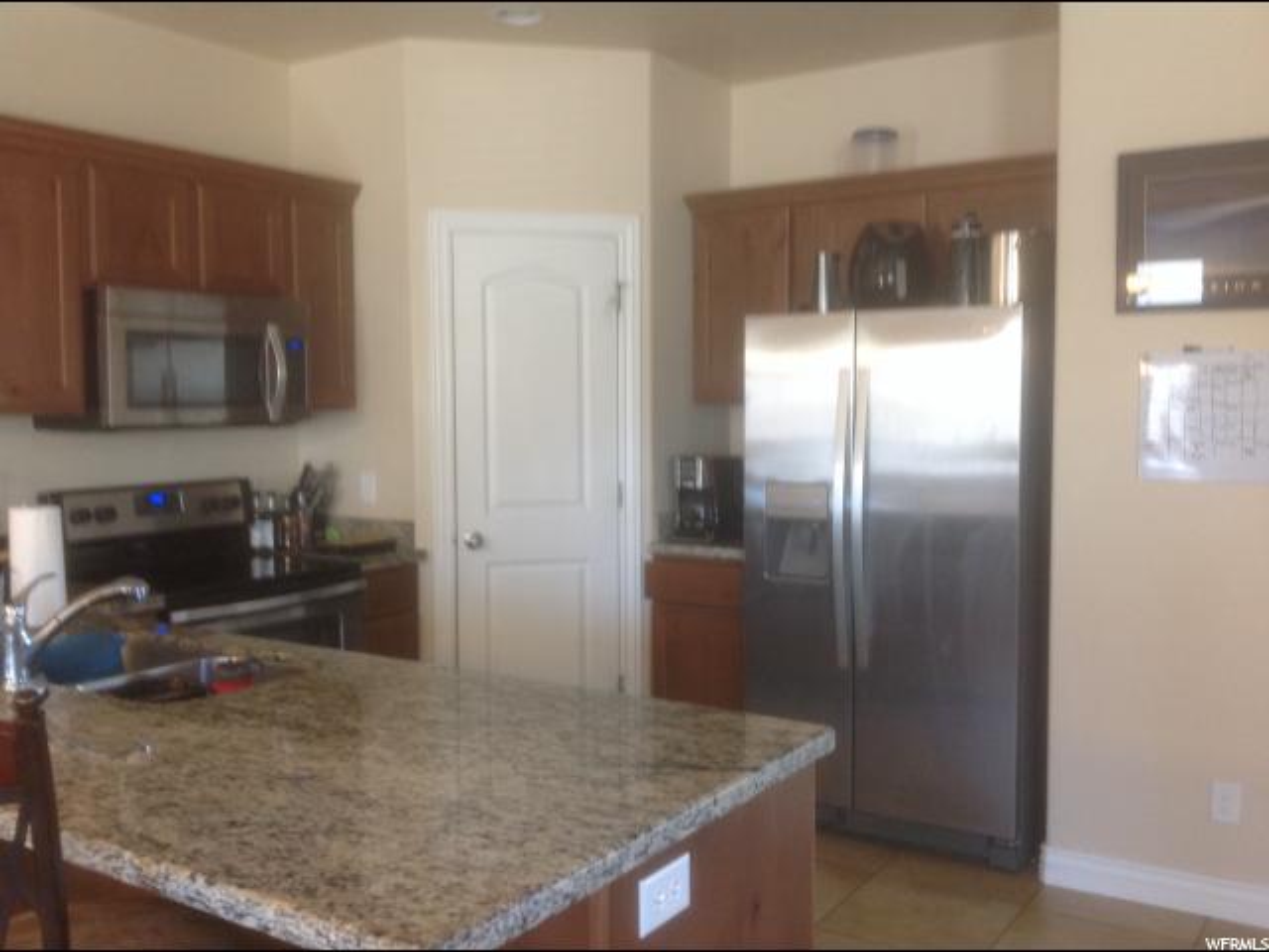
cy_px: 476
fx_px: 1283
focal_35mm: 35
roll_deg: +0.0
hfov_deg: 52.6
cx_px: 634
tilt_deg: -4.6
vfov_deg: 40.7
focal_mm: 4.28
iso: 125
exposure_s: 1/15
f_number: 2.4
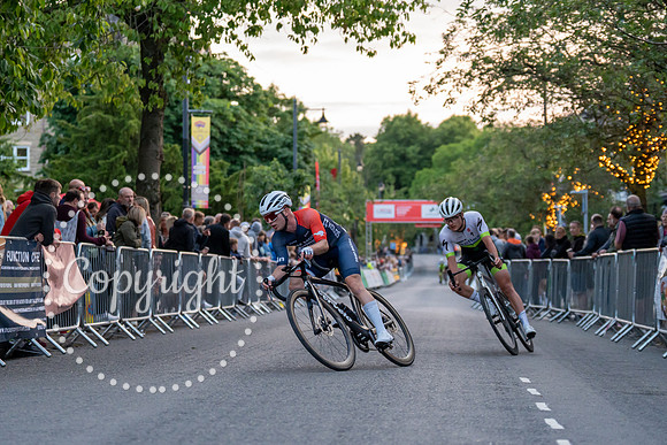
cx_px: 364
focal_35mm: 94
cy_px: 194
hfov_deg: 21.6
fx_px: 1748
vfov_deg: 14.5
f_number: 2.8
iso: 3200
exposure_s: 1/1000
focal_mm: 70
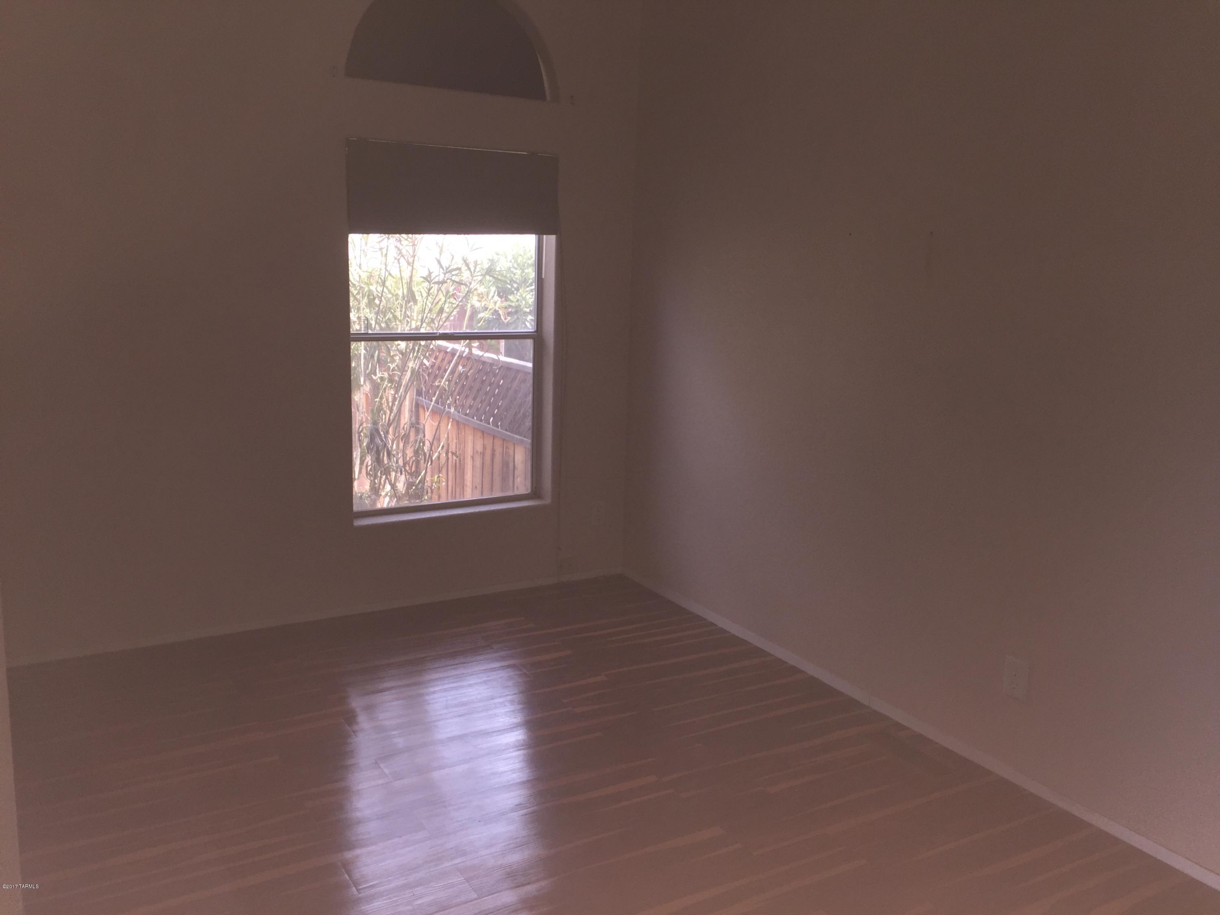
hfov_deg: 61.7
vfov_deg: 48.2
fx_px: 1022
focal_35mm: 29
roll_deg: -1.3
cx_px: 610
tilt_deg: -10.3
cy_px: 458
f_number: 2.2
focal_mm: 4.15
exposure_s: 1/33
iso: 32
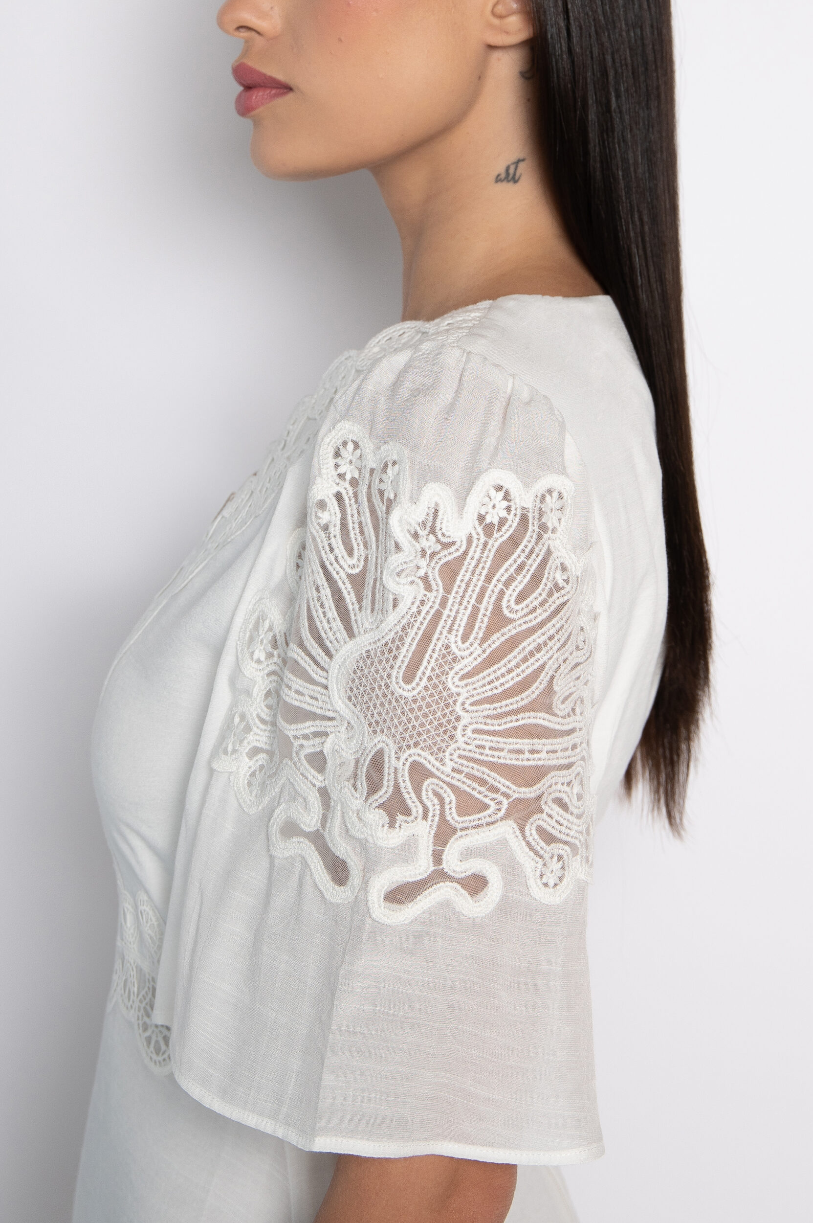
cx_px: 405
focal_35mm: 43
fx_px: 1459
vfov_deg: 45.5
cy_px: 618
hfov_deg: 31.1
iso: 320
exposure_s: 1/125
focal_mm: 42
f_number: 5
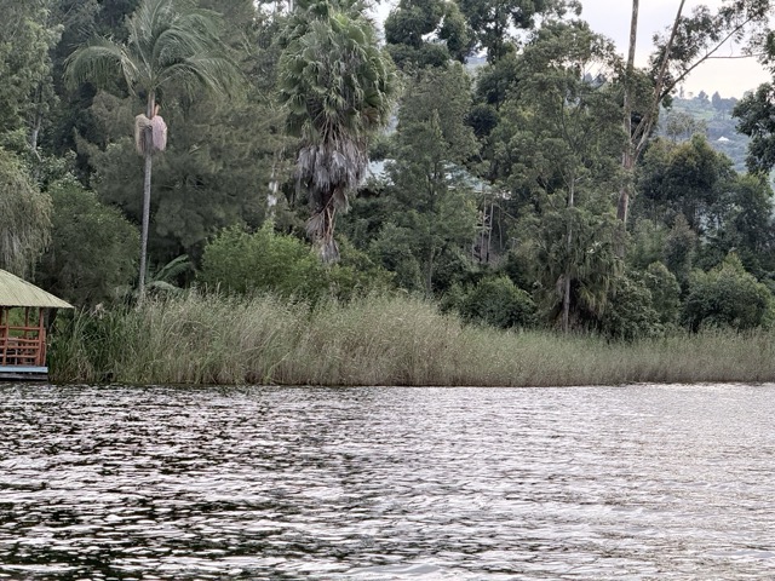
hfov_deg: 16.4
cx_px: 388
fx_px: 2687
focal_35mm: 120
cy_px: 290
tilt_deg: +0.8
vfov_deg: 12.3
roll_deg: -1.1
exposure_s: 1/173
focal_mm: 15.66
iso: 64
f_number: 2.8
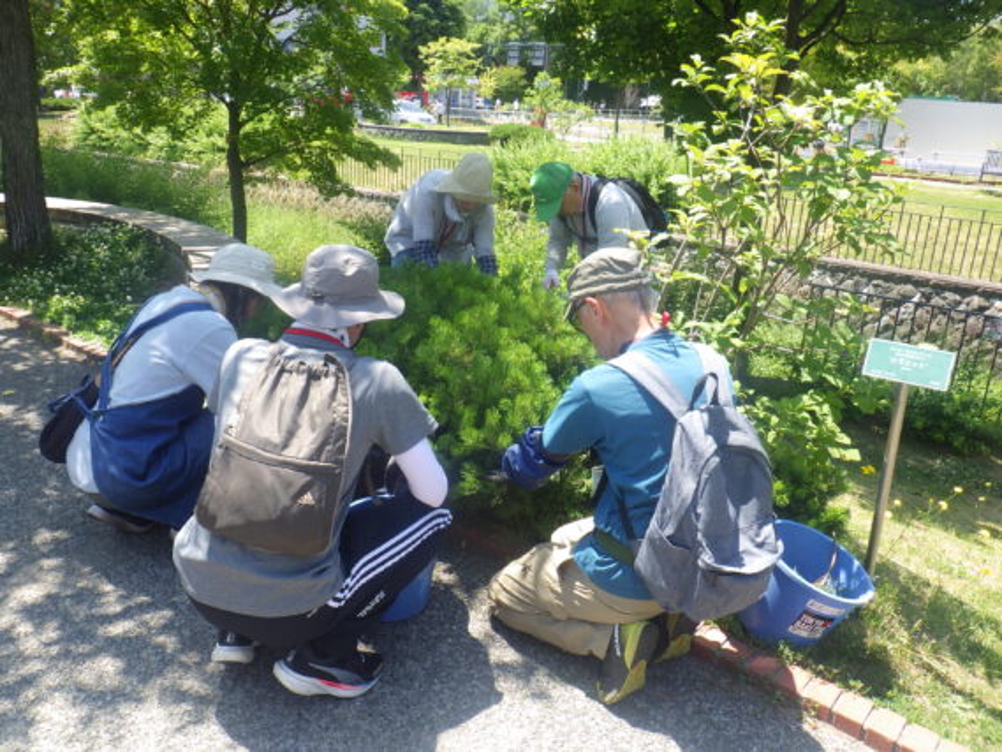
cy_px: 376
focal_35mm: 28
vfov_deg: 49.8
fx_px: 811
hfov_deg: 63.4
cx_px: 501
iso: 125
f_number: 4.2
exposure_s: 1/200
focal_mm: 5
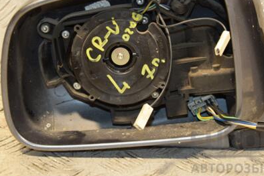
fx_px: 754
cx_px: 178
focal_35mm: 103
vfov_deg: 13.3
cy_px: 52
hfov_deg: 19.8
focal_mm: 45
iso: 800
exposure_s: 1/100
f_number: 4.8
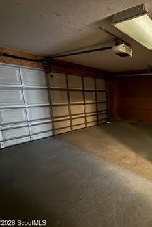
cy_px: 116
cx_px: 150
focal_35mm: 20
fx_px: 127
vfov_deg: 83.9
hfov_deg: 50.7
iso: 1250
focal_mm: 2.22
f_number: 2.2
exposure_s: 1/7
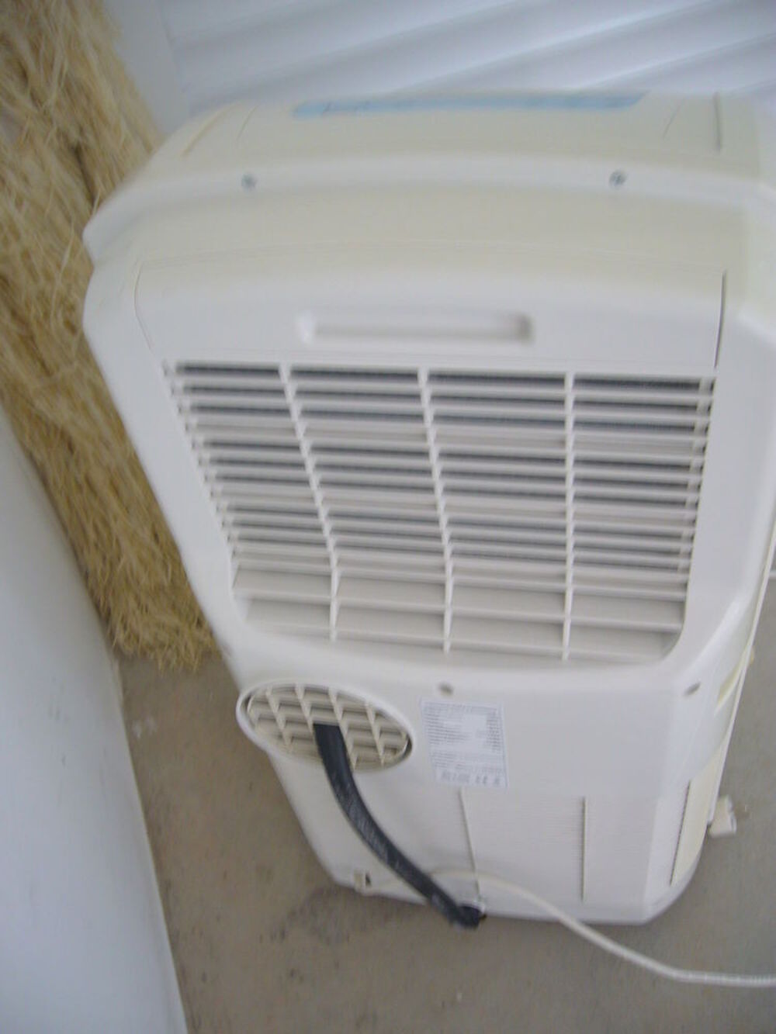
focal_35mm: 35
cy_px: 517
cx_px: 388
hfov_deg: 40.7
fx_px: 1046
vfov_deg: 52.6
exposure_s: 1/6
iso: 100
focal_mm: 5.8
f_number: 2.8
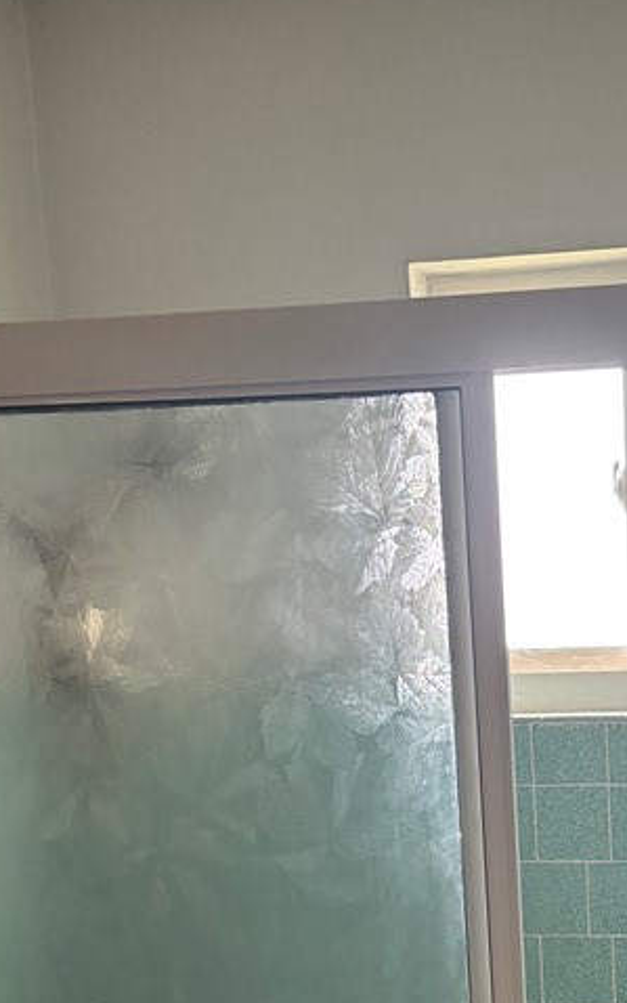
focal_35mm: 59
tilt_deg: -13.9
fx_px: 1612
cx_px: 644
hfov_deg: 21.2
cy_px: 1045
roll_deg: +1.4
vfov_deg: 31.4
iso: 400
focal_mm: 5.96
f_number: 1.6
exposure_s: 1/40
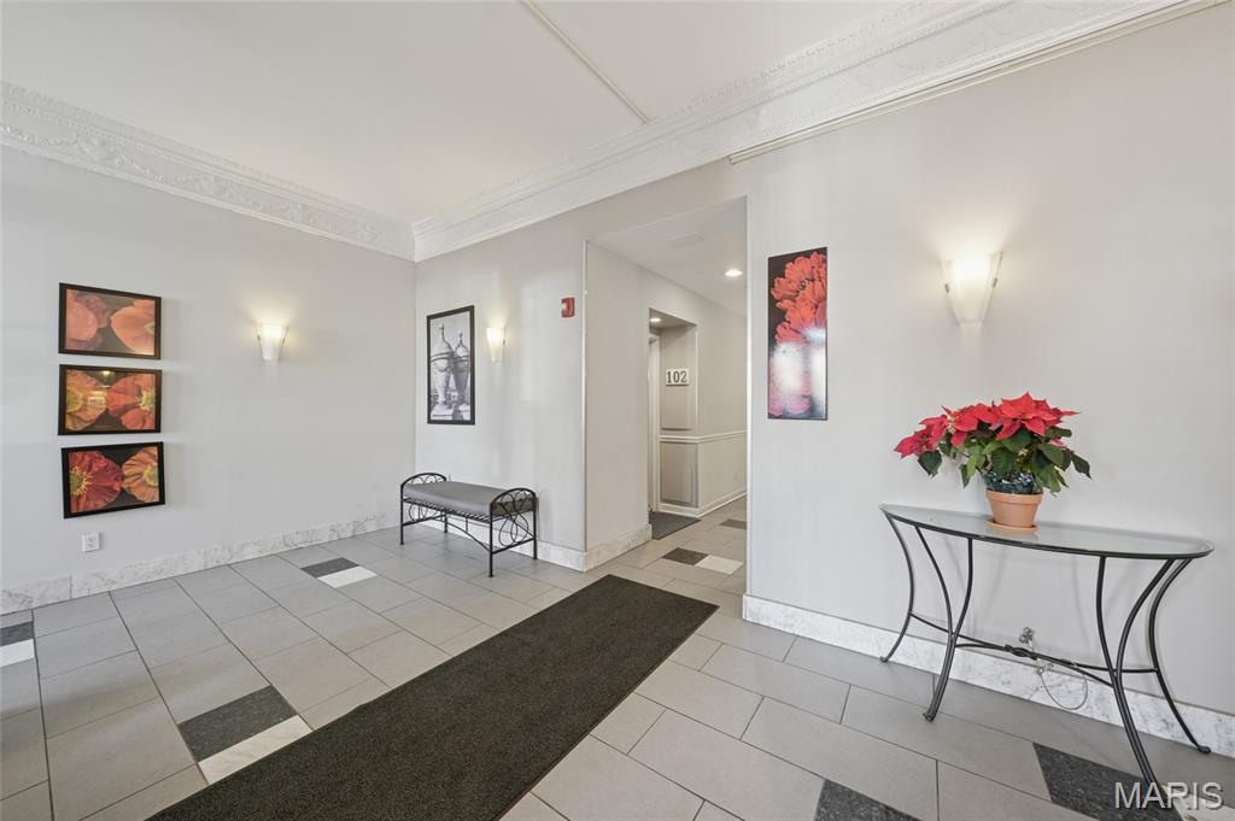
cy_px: 410
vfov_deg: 89.9
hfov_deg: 112.7
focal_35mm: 12
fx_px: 411
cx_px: 618
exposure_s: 1/6
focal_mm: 12
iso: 400
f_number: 8
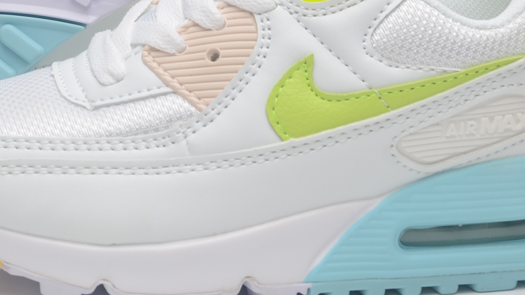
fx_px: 1448
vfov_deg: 11.5
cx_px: 192
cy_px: -4
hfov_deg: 20.5
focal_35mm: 104
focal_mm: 32
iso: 100
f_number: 8
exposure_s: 1/125
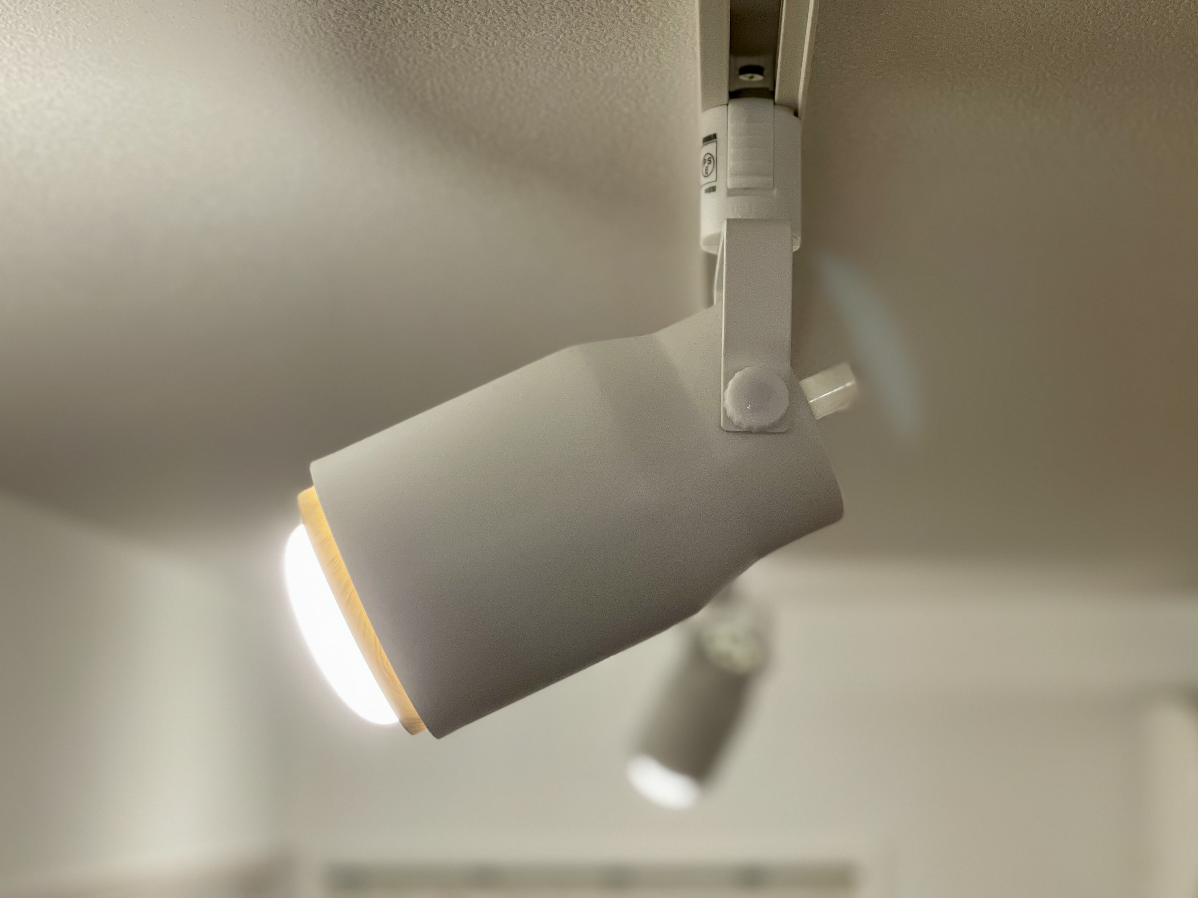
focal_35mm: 52
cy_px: 449
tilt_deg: +6.1
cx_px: 599
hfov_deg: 36.8
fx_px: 1800
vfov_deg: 28.0
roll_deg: +0.2
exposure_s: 1/117
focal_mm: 6
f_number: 2
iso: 100
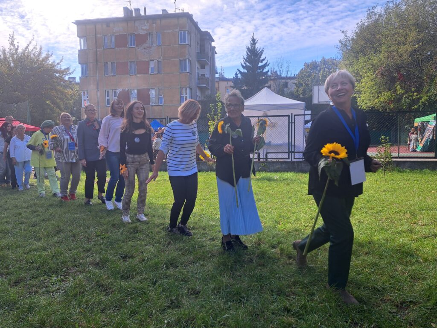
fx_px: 303
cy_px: 164
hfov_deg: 71.6
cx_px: 218
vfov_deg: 56.8
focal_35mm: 24
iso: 50
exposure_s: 1/307
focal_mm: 5.23
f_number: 1.8
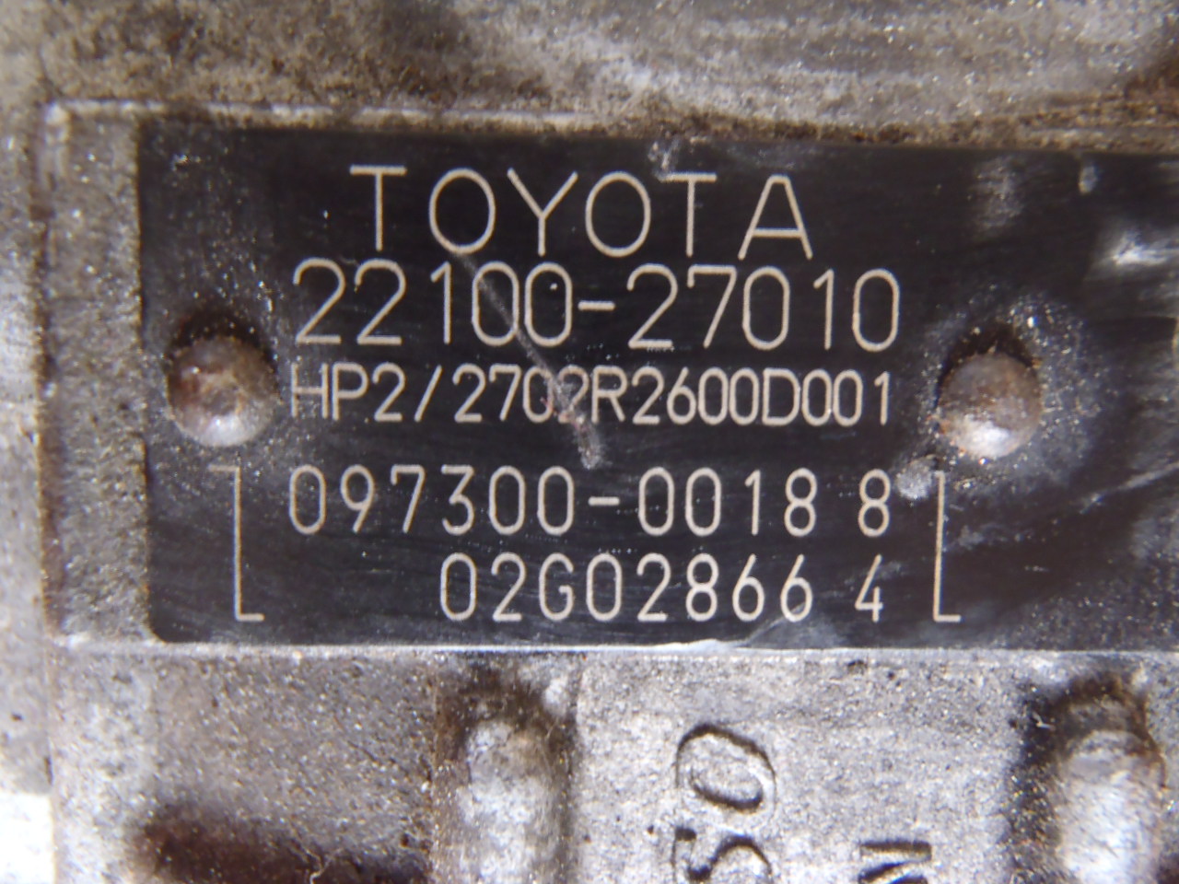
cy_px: 442
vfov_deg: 38.7
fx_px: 1260
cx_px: 590
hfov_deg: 50.1
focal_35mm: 37
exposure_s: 1/4
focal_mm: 6.64
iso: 250
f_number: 4.7
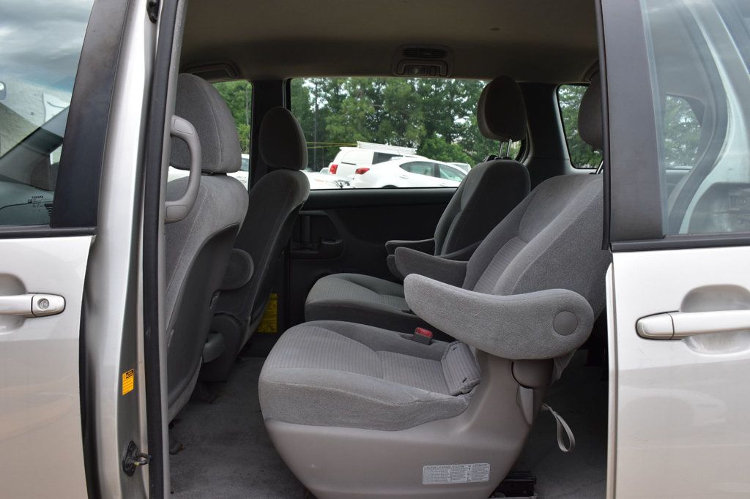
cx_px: 375
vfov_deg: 41.7
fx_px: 656
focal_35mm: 32
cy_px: 250
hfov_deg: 59.5
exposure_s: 1/160
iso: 400
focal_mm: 21
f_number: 9
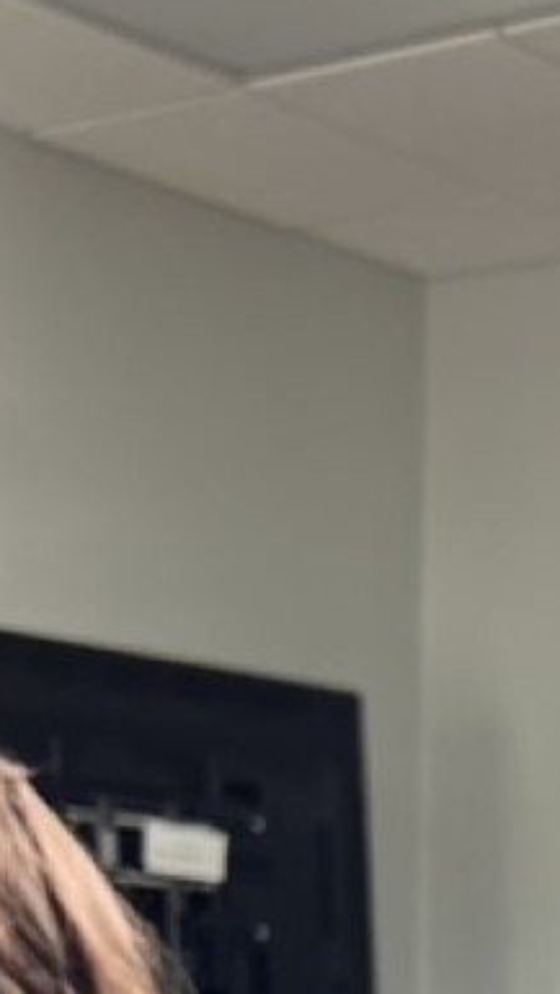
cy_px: 1565
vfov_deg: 18.1
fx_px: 2715
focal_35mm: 103
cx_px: 1084
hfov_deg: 10.8
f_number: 1.5
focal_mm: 5.7
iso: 125
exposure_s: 1/121
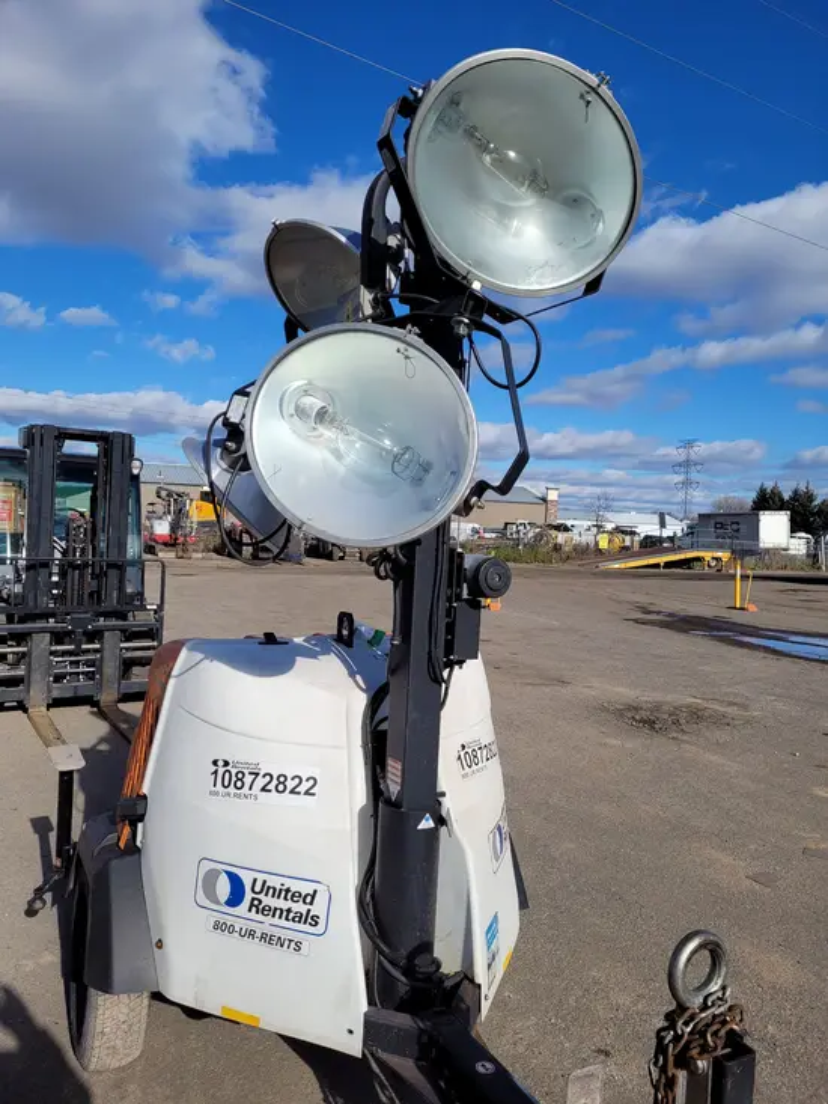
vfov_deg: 67.3
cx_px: 414
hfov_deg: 53.1
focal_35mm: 26
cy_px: 552
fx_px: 829
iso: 40
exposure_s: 1/4326
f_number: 1.8
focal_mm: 5.4
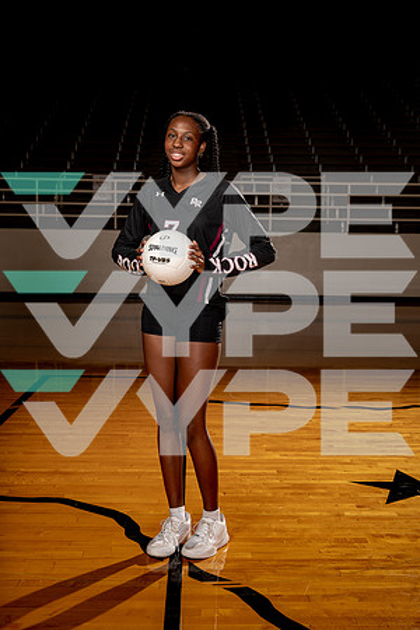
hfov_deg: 28.6
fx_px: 822
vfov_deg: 41.9
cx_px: 210
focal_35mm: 47
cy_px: 315
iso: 100
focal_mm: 47
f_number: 5.6
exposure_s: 1/250
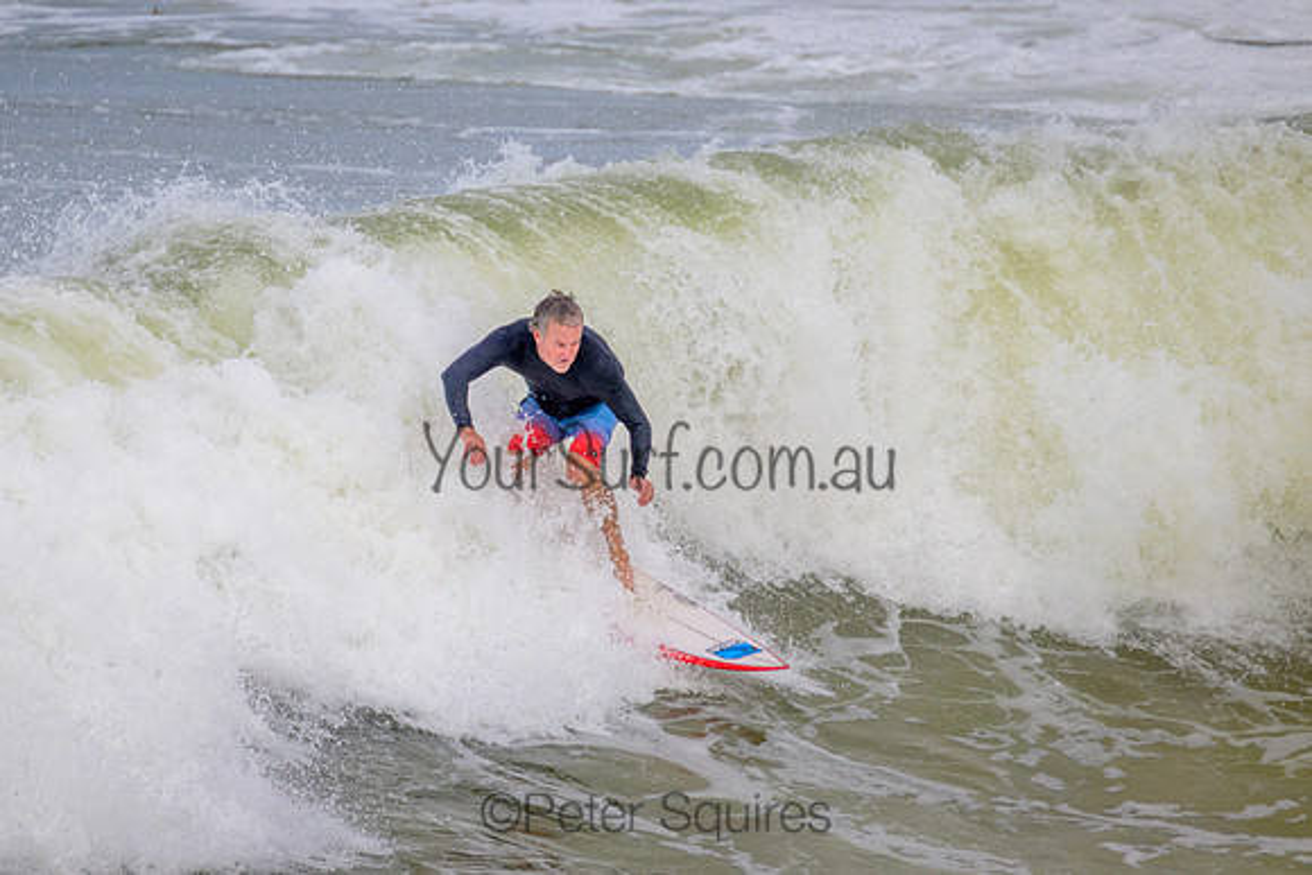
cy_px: 307
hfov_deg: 2.0
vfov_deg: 1.3
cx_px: 461
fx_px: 37844
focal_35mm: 1038
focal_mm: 800
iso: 560
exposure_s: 1/2000
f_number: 11
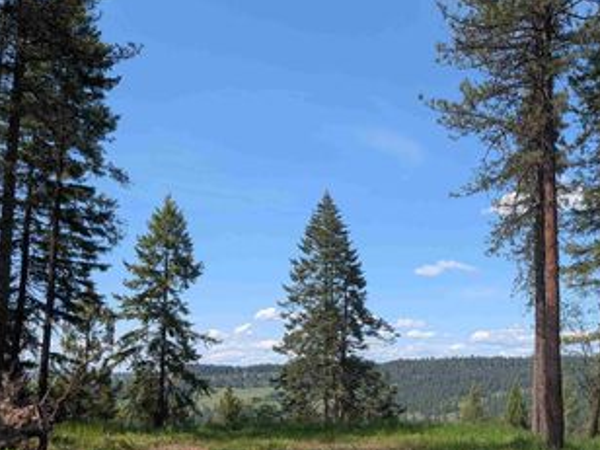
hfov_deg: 47.3
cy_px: 316
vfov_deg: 36.3
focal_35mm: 39
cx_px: 386
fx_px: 676
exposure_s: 1/858
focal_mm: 6.9
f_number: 1.68
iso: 18
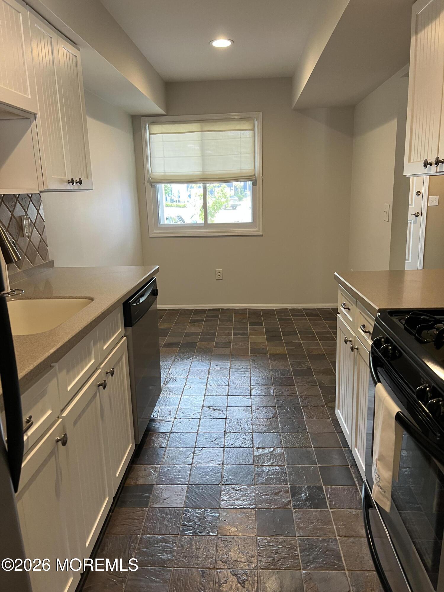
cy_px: 296
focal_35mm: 26
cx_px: 222
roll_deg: +2.9
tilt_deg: -15.7
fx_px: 445
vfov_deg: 67.3
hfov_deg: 53.1
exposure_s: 1/90
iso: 125
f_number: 1.5
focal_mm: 5.7
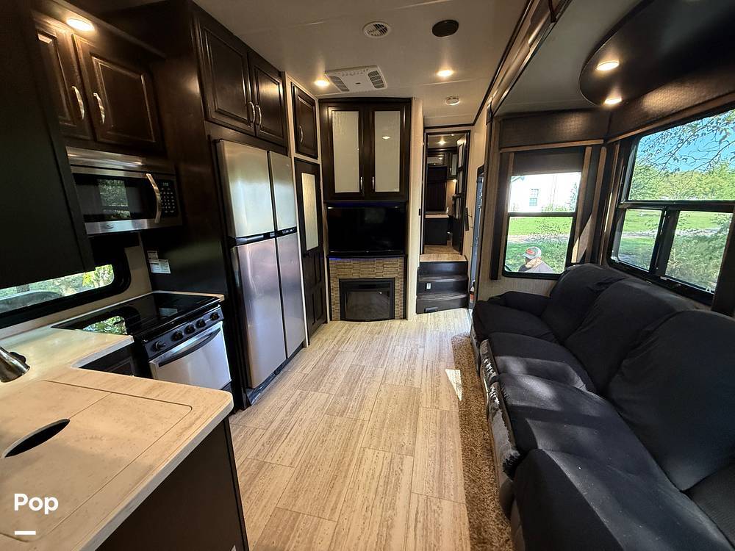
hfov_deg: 102.1
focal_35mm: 14
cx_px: 368
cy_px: 276
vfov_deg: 85.7
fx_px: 297
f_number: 2.2
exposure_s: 1/70
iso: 320
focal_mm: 2.22
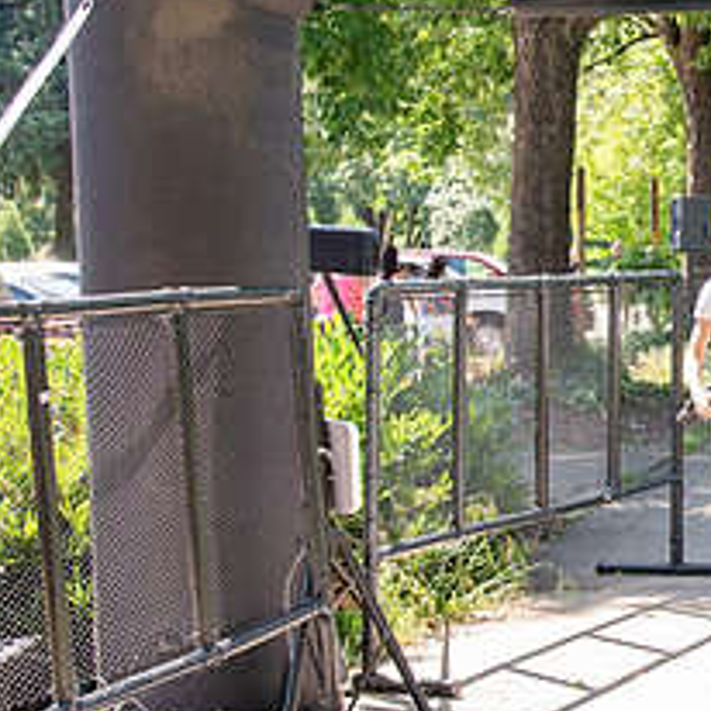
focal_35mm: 86
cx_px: 877
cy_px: 290
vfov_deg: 20.2
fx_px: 1998
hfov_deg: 18.9
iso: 500
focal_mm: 24
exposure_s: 1/400
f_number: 4
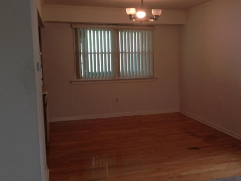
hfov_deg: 41.6
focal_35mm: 45
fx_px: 313
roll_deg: +0.6
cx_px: 159
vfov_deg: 32.2
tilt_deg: -4.3
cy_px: 86
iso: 64
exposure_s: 1/20
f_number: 2.4
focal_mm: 4.12
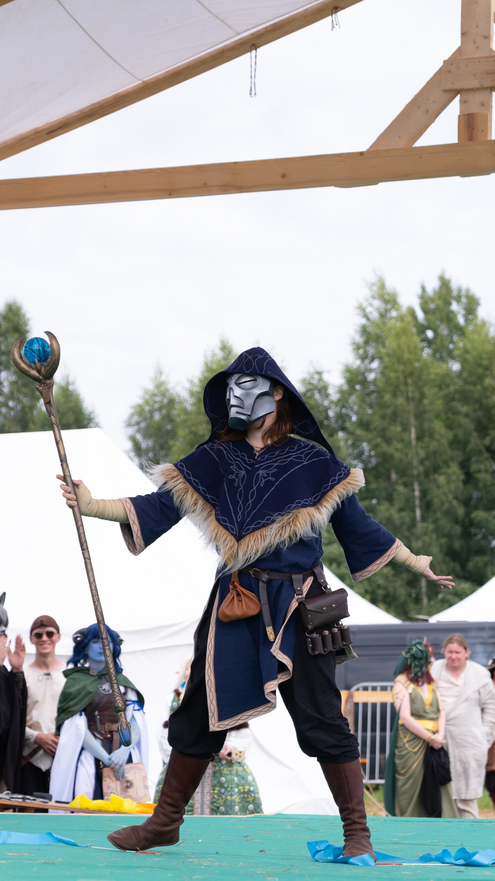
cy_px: 471
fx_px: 2170
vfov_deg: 22.9
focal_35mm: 93
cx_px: 227
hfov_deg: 13.0
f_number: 3.2
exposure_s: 1/1000
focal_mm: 51.6
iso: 160
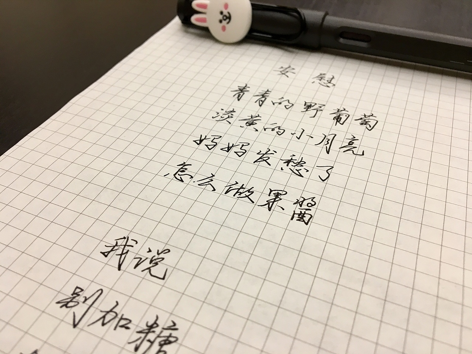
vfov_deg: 48.2
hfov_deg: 61.7
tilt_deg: -42.4
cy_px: 177
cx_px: 236
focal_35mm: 29
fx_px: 395
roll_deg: +2.0
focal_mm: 4.15
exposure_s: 1/33
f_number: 2.2
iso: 80
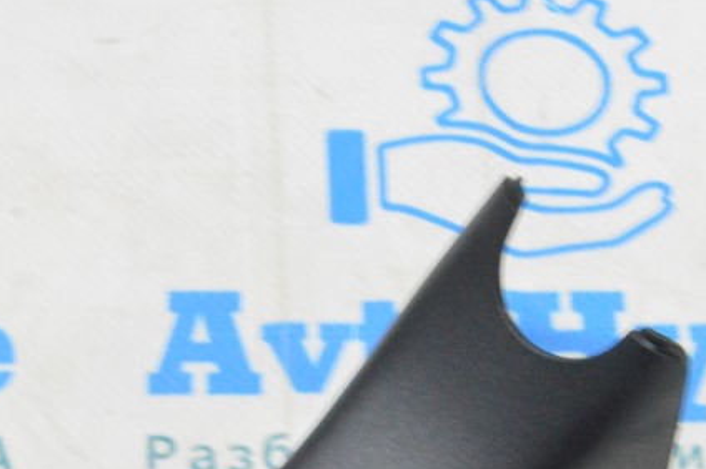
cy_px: 417
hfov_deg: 14.2
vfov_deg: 9.4
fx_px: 2841
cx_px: 400
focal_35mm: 145
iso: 6400
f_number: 20
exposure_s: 1/15
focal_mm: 40
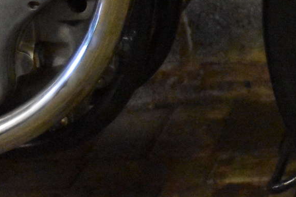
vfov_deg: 8.4
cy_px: 11
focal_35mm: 162
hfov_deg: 12.2
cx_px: 430
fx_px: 1329
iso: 12800
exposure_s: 1/125
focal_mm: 31
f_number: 4.2
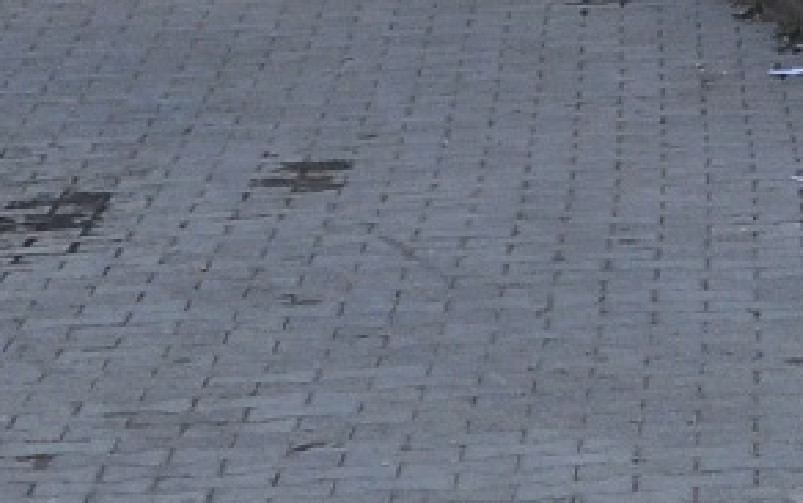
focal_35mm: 336
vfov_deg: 3.8
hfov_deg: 5.8
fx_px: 7359
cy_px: -1275
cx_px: 2351
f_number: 10
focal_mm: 30
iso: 200
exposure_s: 1/160
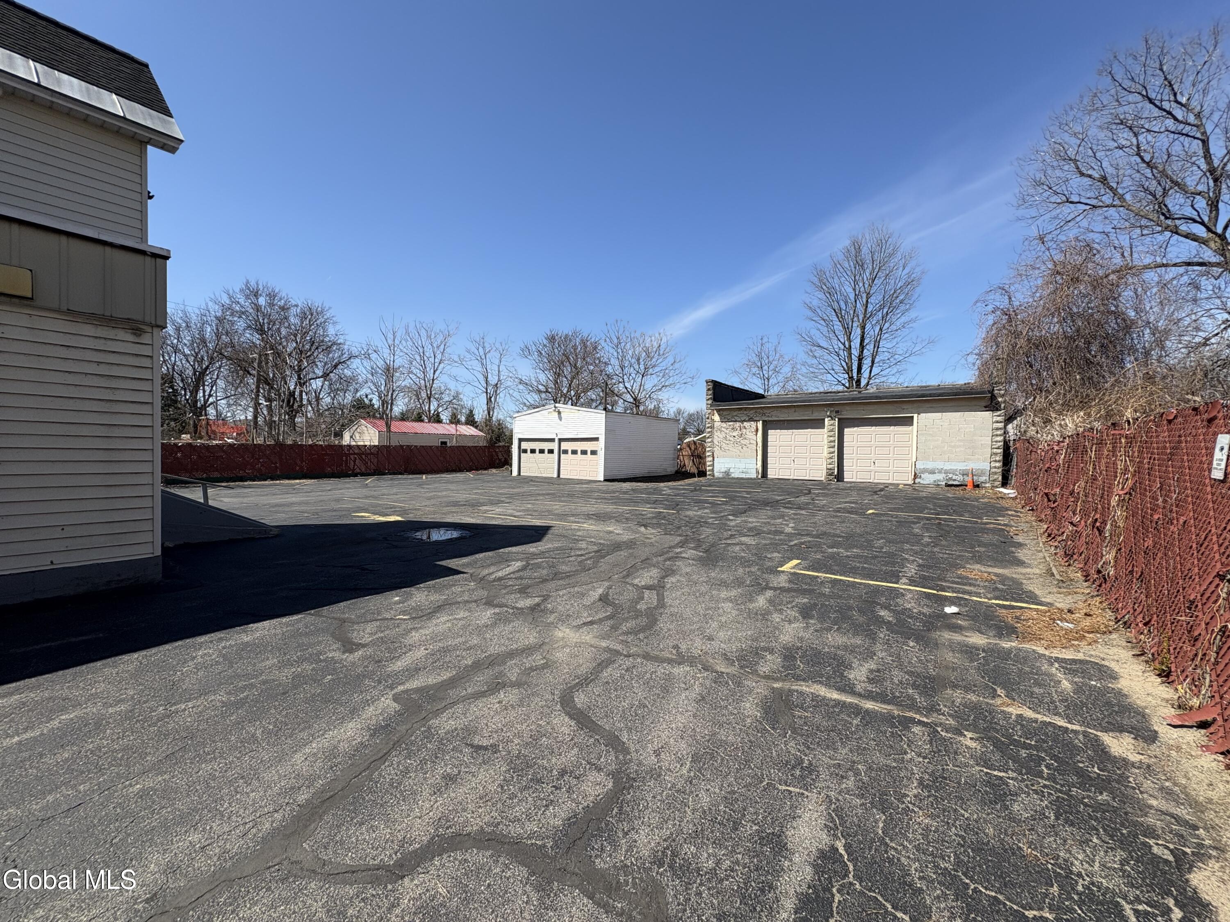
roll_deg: +0.4
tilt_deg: -0.7
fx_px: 497
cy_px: 461
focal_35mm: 14
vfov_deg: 85.7
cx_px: 615
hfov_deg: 102.1
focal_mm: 2.22
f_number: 2.2
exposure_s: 1/2028
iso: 50
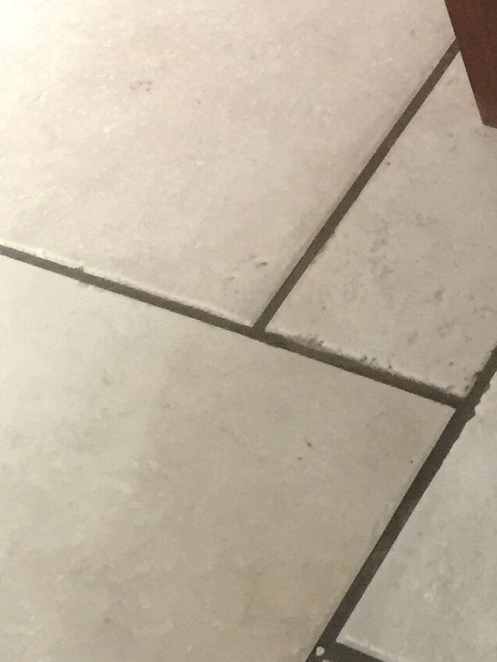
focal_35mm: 112
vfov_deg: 14.9
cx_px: 914
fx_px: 2144
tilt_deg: -31.8
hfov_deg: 12.1
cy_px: -588
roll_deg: +3.8
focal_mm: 4.15
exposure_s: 1/10
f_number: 2.2
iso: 125
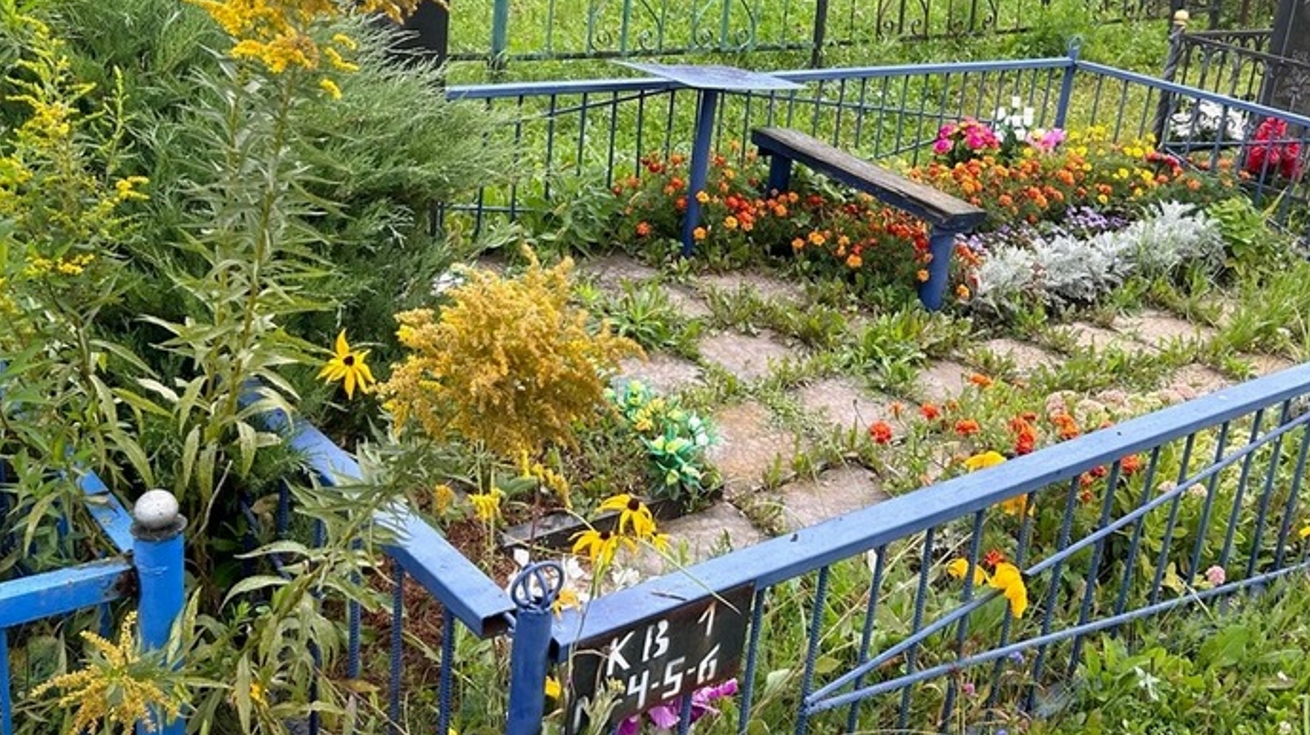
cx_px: 804
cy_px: 237
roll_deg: -4.1
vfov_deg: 28.1
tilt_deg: -12.4
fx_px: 1458
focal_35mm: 42
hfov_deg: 48.0
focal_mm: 5.7
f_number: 1.5
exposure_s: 1/431
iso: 50
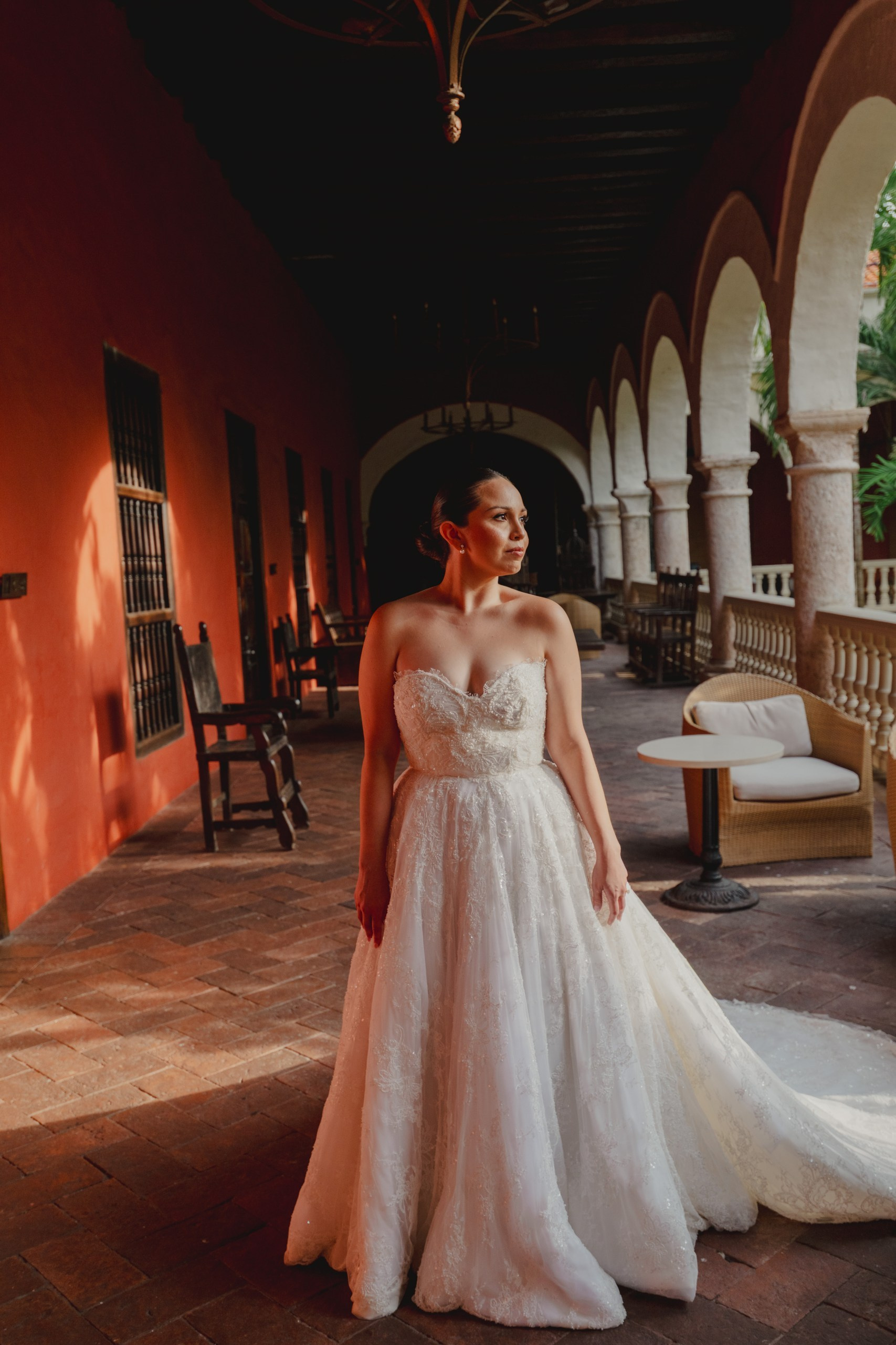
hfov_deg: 37.9
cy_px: 672
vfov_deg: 54.4
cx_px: 448
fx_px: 1306
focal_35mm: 35
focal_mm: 35
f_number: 4.5
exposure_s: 1/200
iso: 400
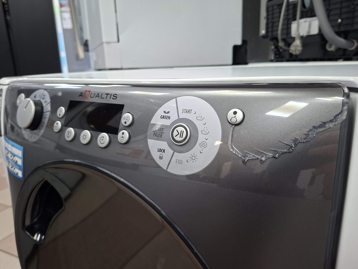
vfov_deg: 58.9
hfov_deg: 73.9
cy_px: 134
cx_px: 179
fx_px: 238
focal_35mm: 23
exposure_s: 1/50
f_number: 1.8
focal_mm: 5.54
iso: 200
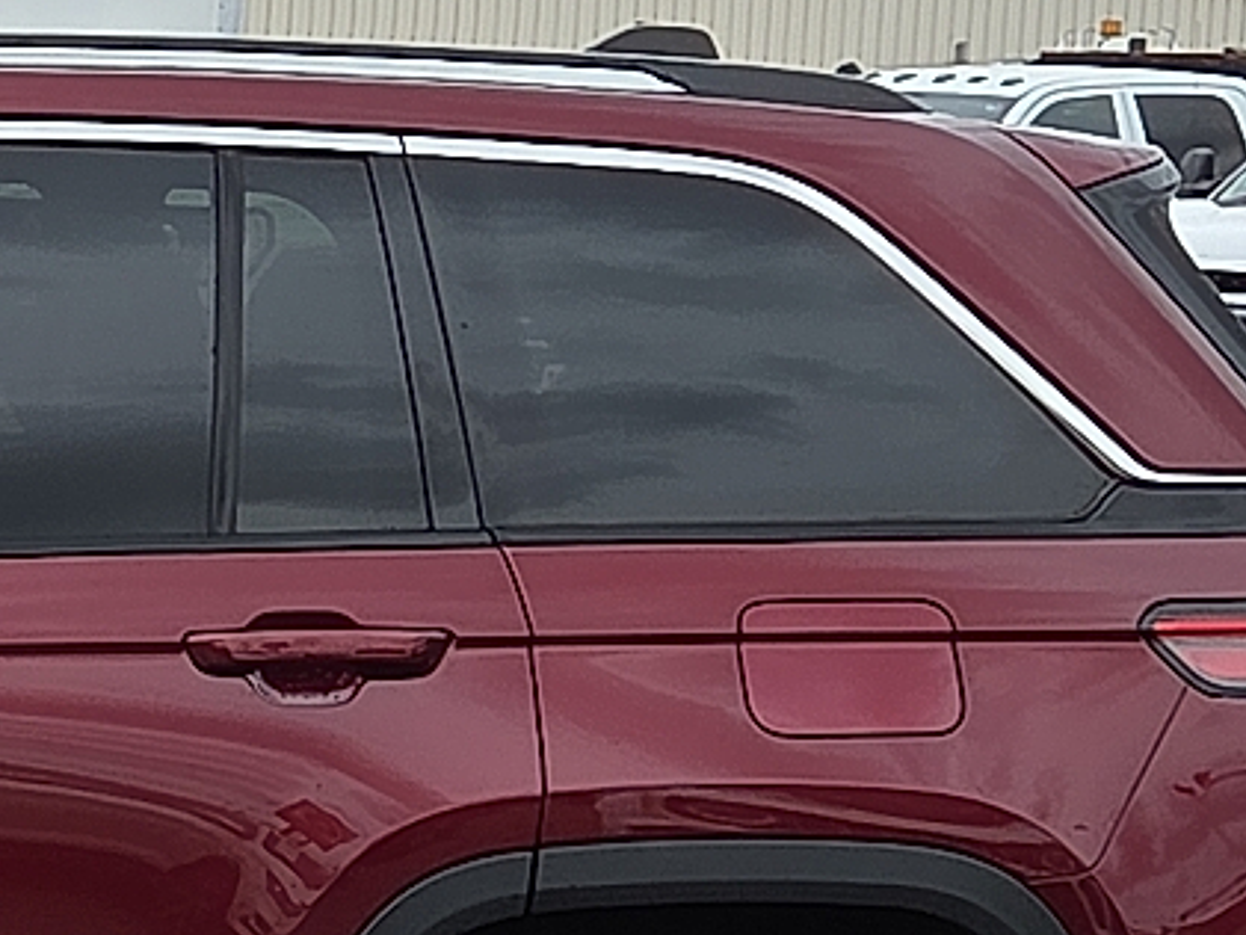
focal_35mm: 152
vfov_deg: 9.7
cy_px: 867
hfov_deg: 12.2
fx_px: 5473
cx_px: -790
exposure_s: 1/2000
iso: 76
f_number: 1.8
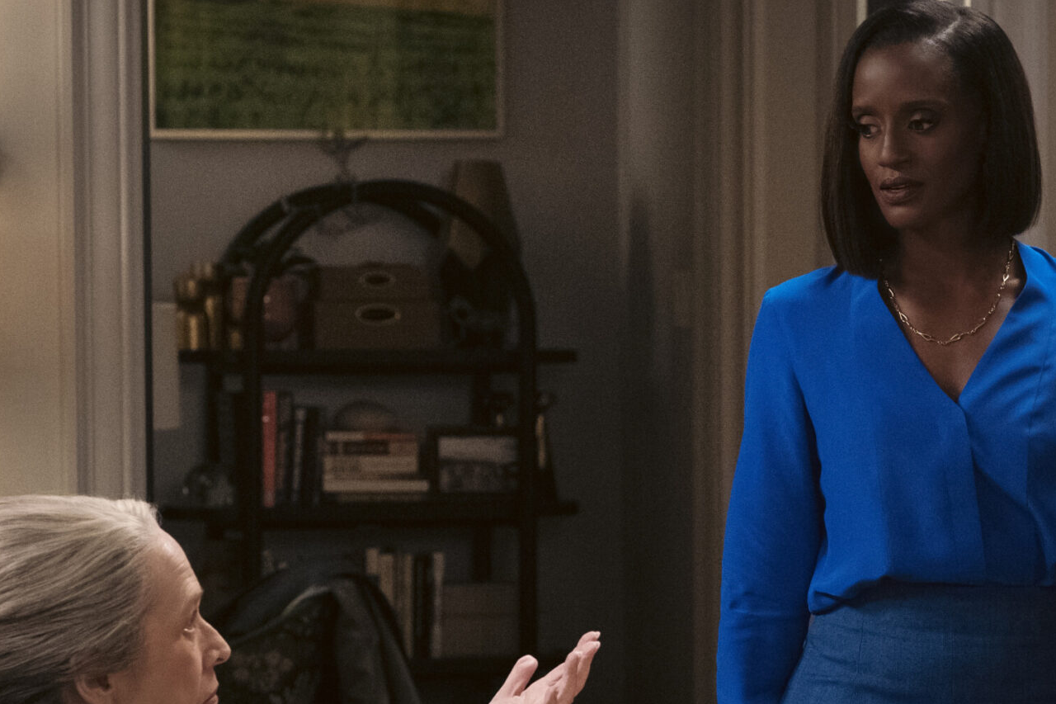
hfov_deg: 13.6
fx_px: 4399
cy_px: 492
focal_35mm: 150
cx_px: 856
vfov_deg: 9.1
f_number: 5.6
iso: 8000
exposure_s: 1/160
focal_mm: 75
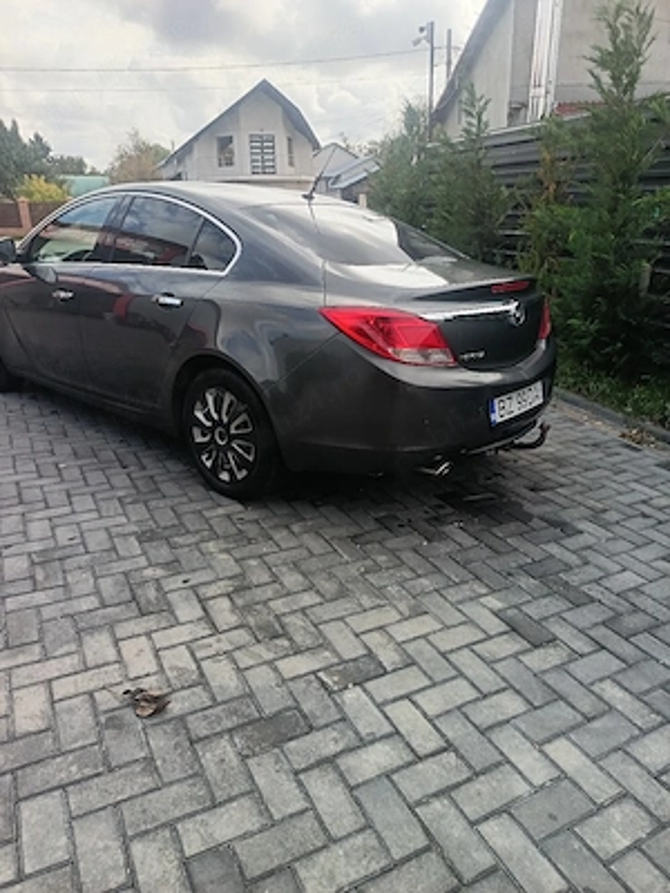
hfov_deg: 56.8
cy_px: 446
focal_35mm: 24
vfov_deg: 71.6
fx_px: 619
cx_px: 335
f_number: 1.75
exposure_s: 1/133
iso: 100
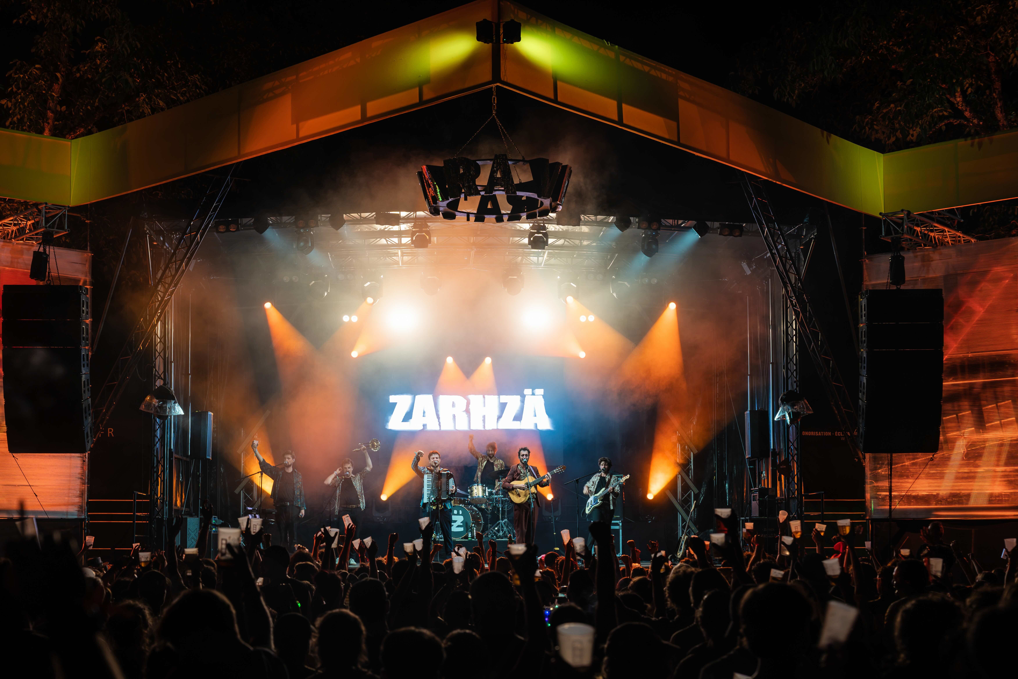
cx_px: 509
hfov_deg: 38.9
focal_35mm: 51
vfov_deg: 26.5
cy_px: 340
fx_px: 1442
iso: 200
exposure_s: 1/50
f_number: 4.5
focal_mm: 51
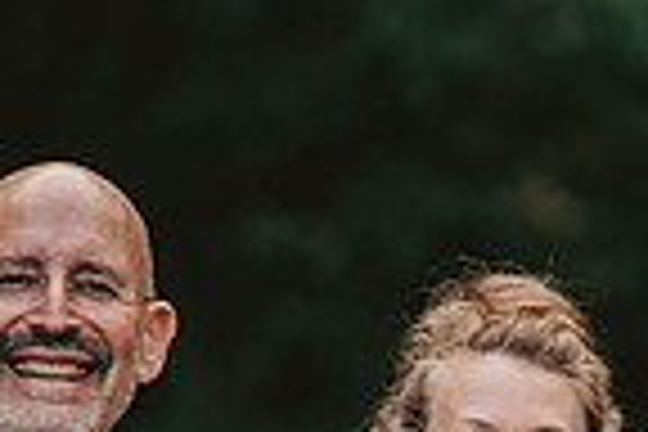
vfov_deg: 1.7
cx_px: 729
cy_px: 682
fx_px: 14525
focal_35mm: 807
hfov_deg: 2.6
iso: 250
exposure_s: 1/125
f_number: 3.5
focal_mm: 200
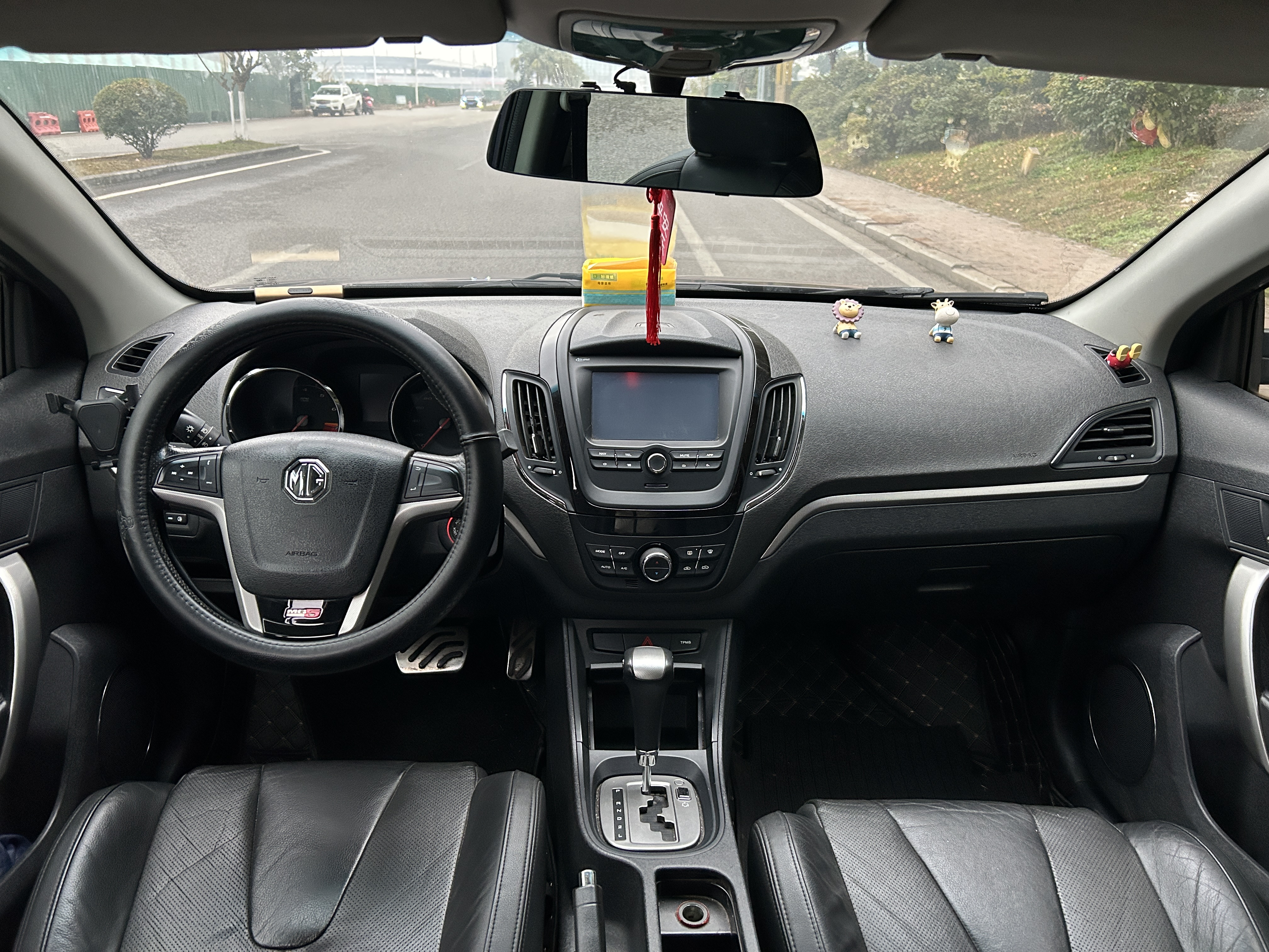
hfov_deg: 67.3
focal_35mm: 26
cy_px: 476
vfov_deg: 53.1
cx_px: 634
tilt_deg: -20.1
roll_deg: -0.4
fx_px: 953
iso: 320
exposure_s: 1/60
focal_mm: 5.7
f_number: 1.5
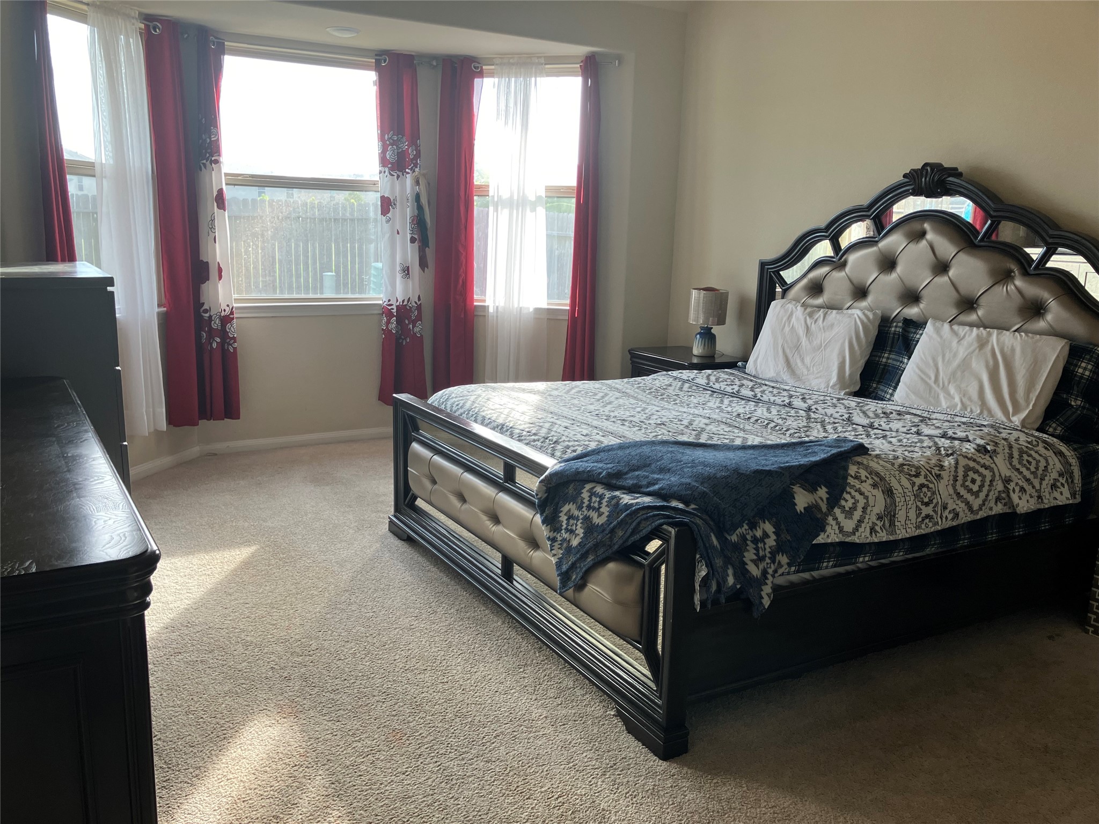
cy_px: 412
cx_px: 550
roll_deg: -0.9
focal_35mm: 28
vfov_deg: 49.7
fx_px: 889
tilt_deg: -10.9
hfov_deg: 63.4
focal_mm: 3.99
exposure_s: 1/120
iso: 64
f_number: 1.8
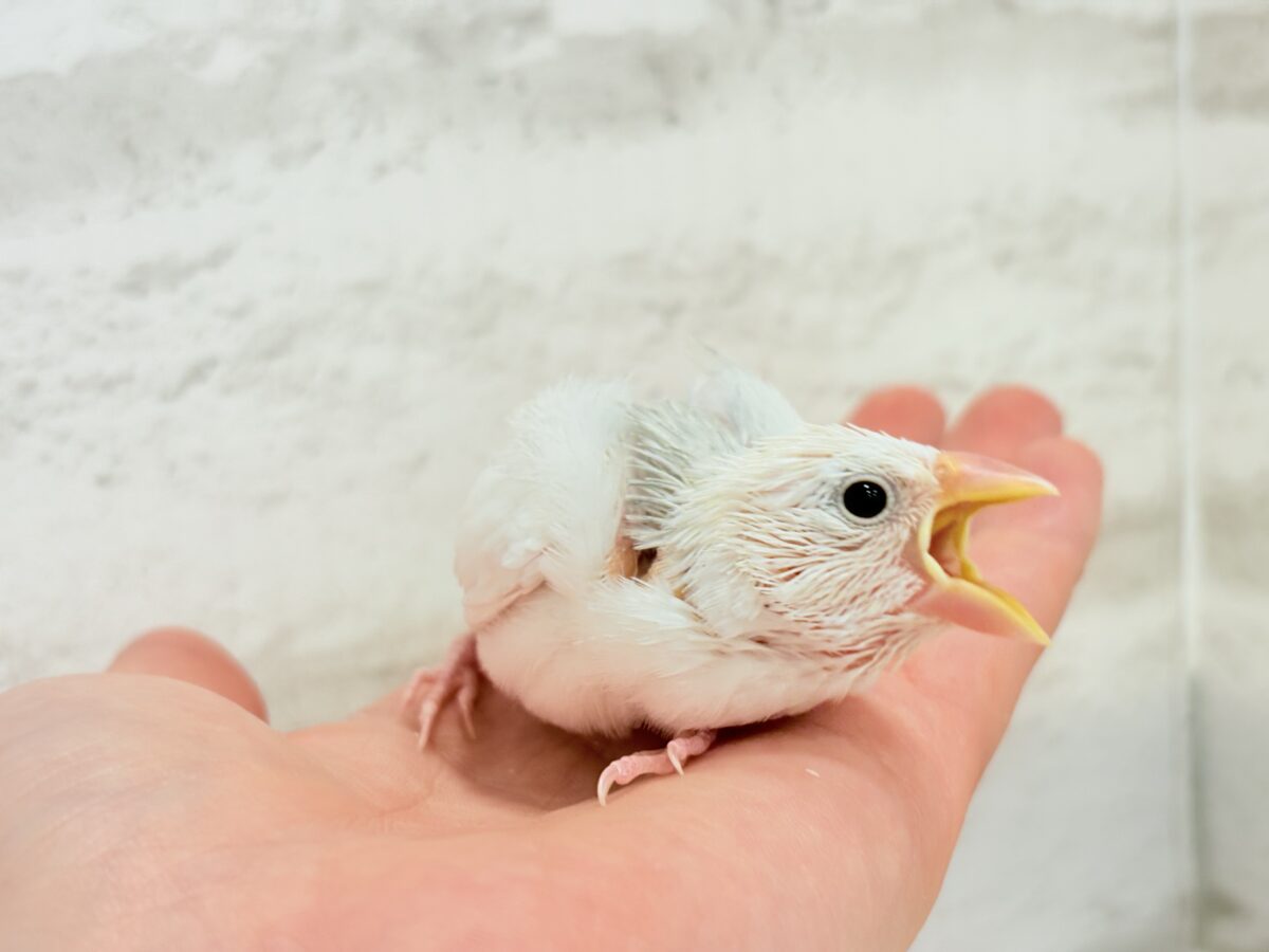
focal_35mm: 52
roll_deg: +4.9
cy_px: 476
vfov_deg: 28.0
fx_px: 1906
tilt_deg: -10.2
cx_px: 634
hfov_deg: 36.8
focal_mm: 5.96
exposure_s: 1/50
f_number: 1.6
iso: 32
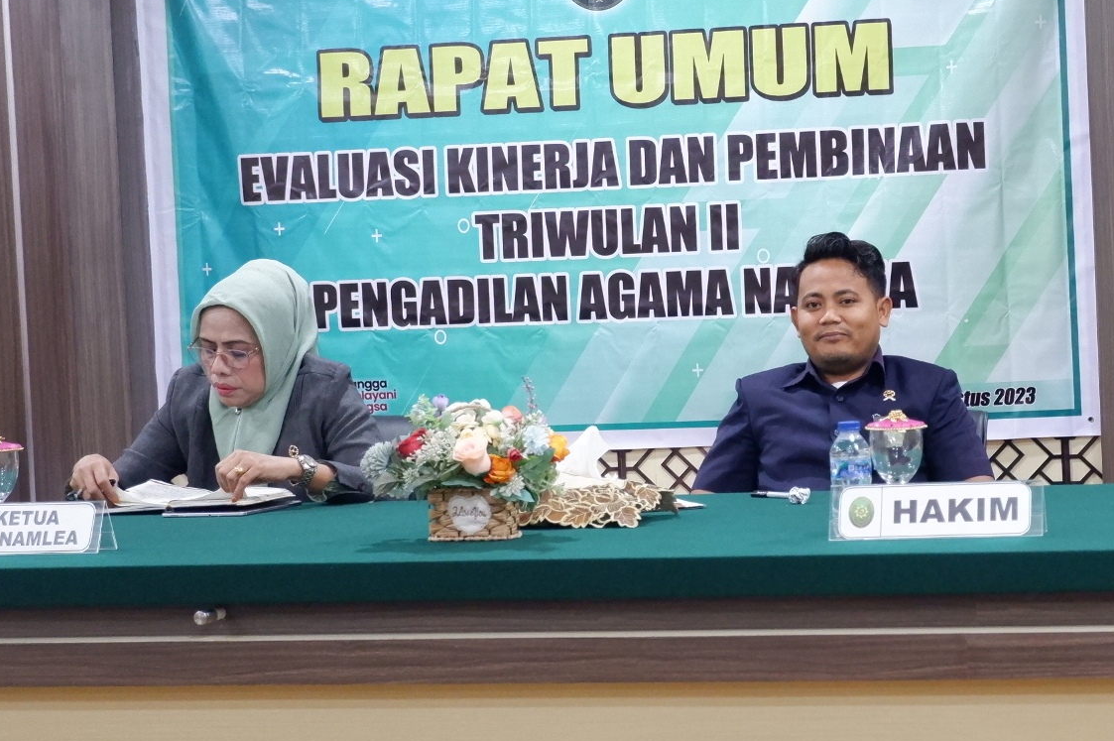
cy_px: 415
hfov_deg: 26.9
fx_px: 2257
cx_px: 965
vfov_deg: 18.6
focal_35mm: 73
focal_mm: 27.1
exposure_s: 1/75
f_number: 4.4
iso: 3200
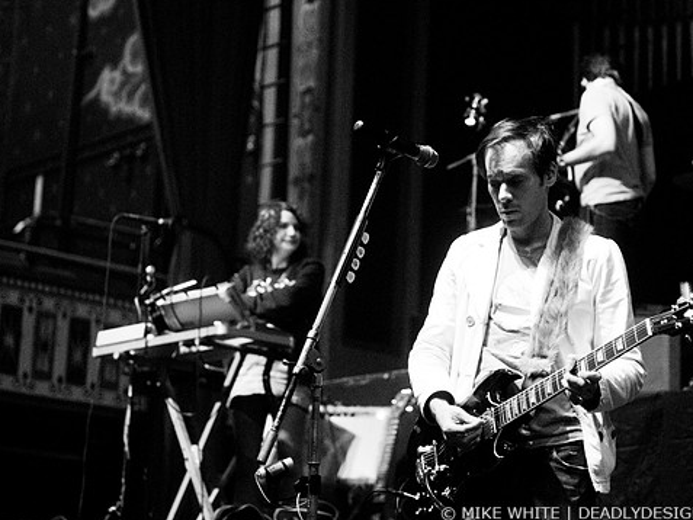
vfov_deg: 16.2
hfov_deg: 21.5
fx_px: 1822
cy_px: 246
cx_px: 341
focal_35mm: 91
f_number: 2.8
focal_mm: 52
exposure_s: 1/160
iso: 800
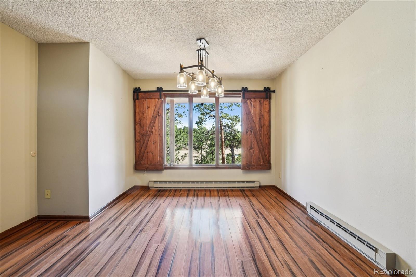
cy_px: 138
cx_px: 208
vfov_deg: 77.3
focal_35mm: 15
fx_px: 173
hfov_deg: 100.4
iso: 400
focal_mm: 10
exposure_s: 1/13
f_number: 8
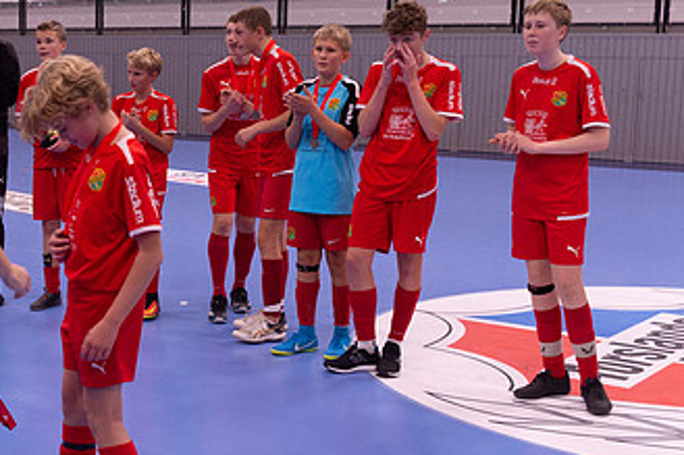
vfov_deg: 20.3
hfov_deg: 29.1
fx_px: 1272
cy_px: 264
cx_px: 94
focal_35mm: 67
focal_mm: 38
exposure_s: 1/320
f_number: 3.2
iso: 2200
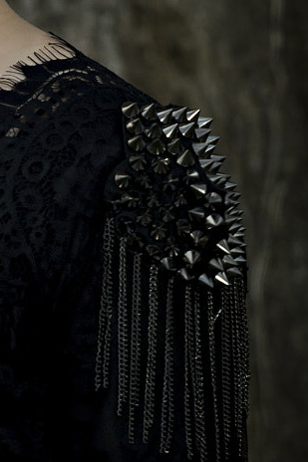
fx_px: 7307
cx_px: -135
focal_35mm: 569
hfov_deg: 2.4
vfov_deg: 3.6
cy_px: 9
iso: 250
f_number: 2.8
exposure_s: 1/125
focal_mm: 165
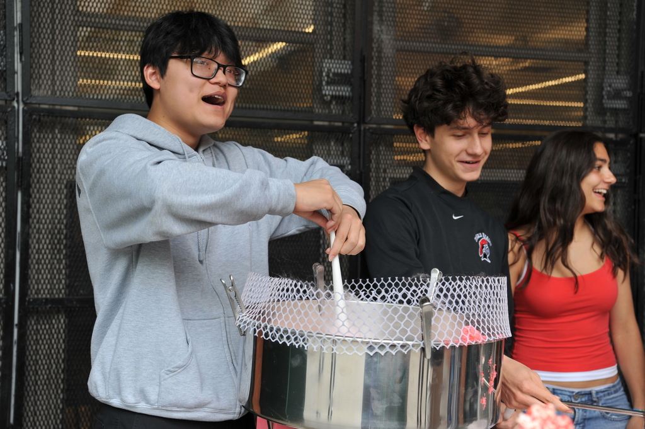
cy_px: 214
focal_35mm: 56
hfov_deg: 35.7
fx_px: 1003
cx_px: 322
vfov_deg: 24.2
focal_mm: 56
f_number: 5.6
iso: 200
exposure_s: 1/125
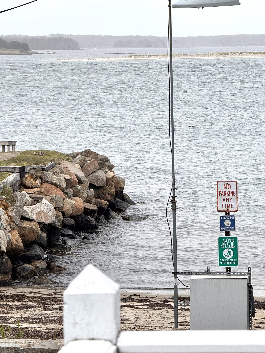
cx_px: 114
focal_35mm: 153
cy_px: 174
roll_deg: +0.5
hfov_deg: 9.7
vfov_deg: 12.9
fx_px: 1562
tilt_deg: -5.5
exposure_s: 1/456
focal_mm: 15.66
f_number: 2.8
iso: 50
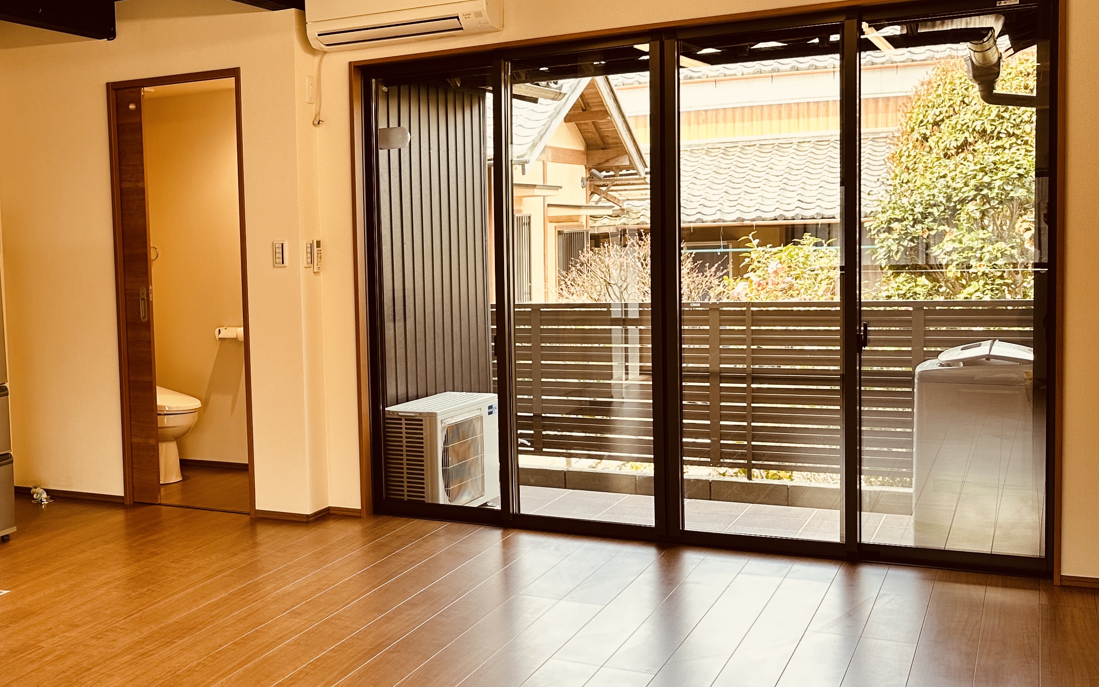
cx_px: 199
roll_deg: +1.7
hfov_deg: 43.7
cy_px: 339
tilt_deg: -3.9
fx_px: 1288
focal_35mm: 43
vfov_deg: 29.9
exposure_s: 1/139
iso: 64
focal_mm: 6.86
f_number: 1.78
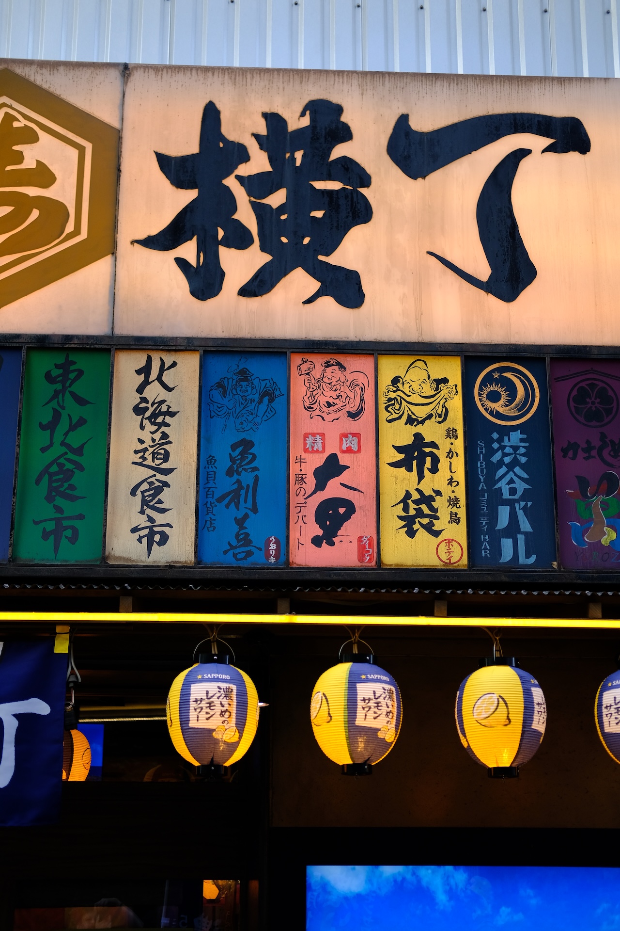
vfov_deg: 37.5
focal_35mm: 53
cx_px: 310
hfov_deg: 25.5
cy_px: 466
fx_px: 1369
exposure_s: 1/1000
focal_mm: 35
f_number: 2
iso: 400
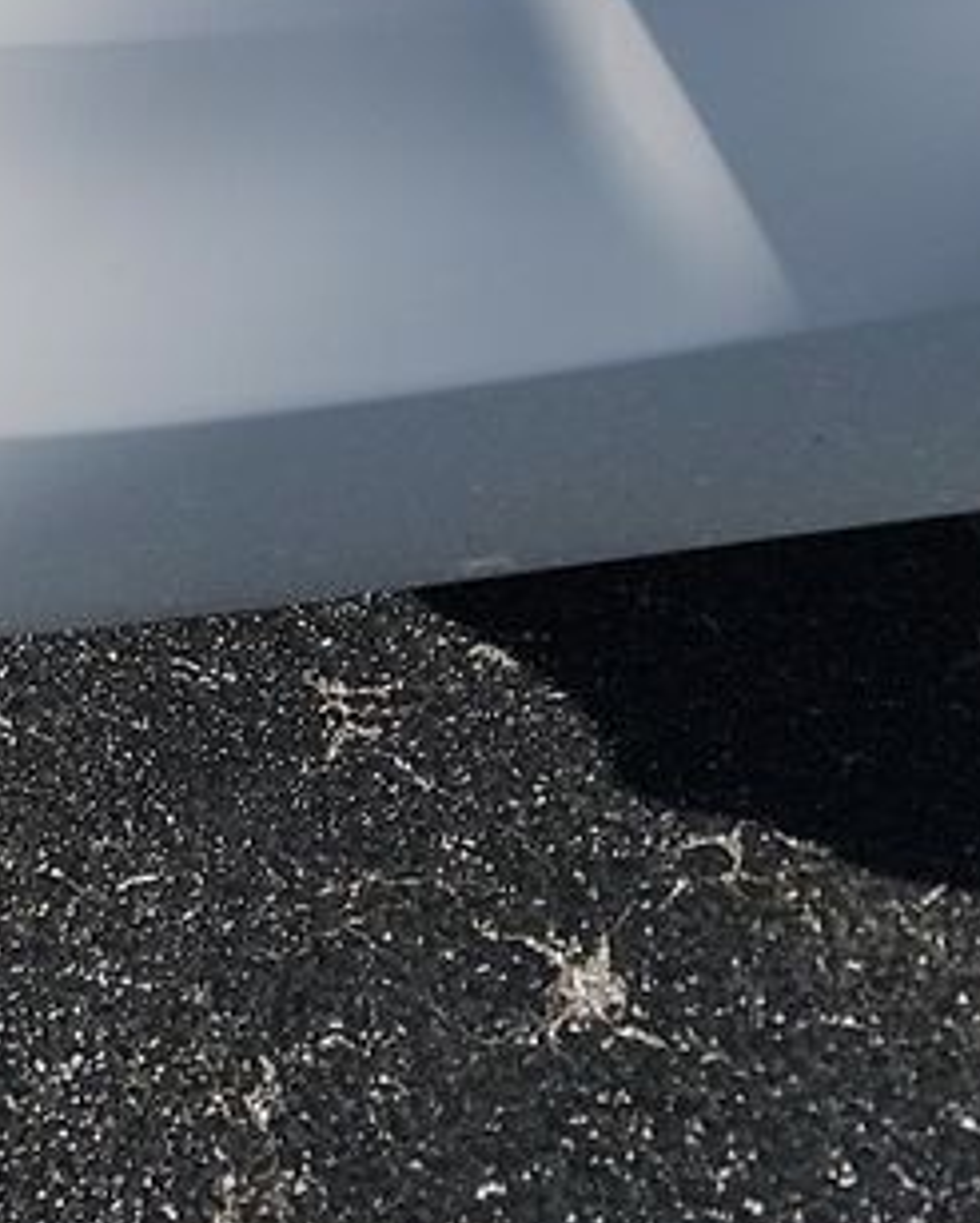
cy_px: -853
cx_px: 785
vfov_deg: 14.2
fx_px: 4419
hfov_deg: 12.6
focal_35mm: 122
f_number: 1.8
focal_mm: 6.7
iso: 50
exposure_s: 1/1525
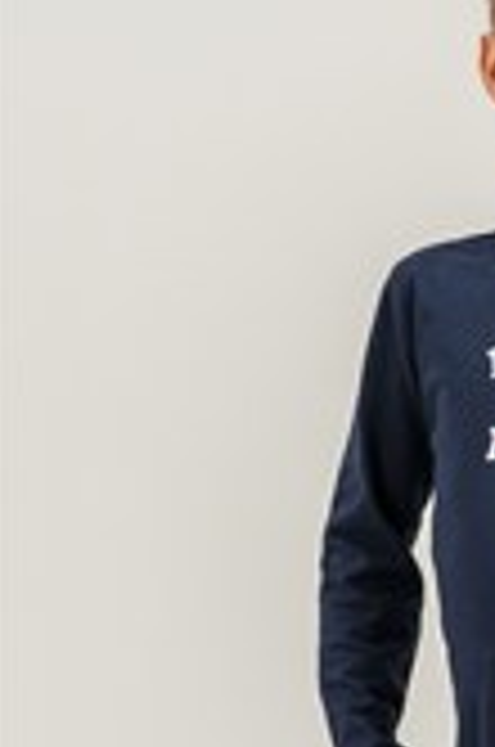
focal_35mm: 334
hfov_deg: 4.1
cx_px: 666
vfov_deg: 6.2
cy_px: 760
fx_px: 6917
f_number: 6.3
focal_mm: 82
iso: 250
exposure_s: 1/160
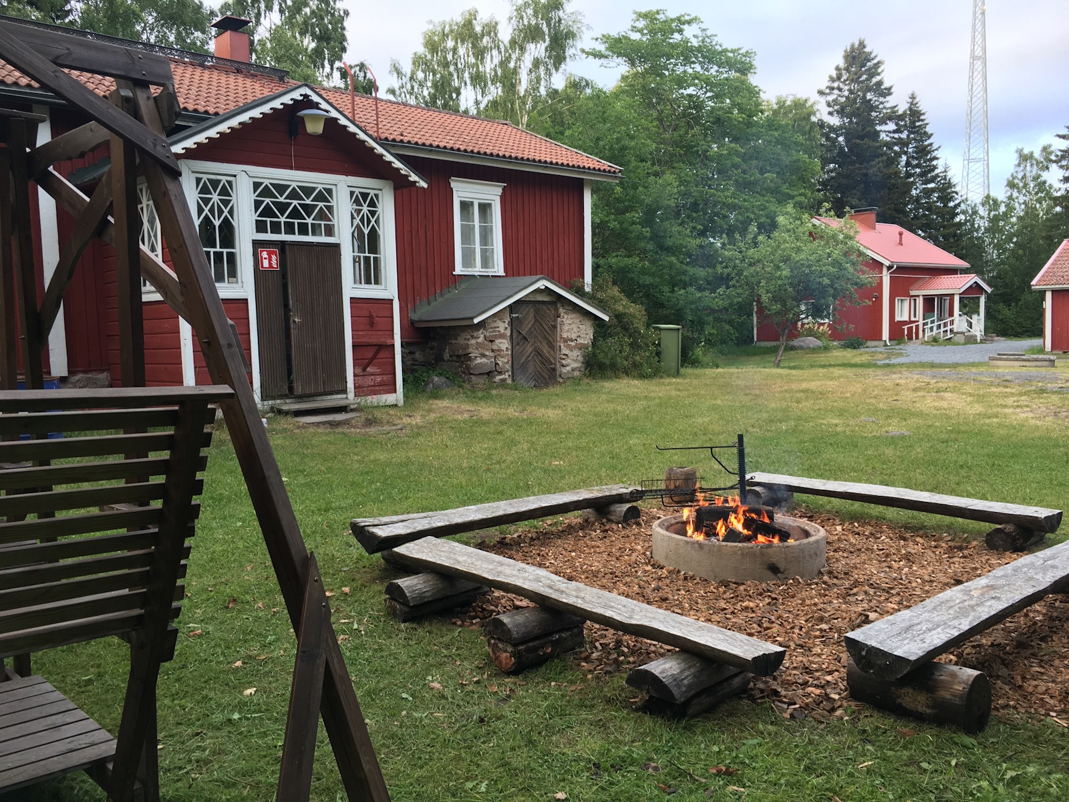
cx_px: 534
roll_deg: +1.6
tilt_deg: -3.4
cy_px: 401
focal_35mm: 29
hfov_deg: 61.7
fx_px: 896
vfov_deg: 48.2
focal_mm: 4.15
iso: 25
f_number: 2.2
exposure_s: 1/50
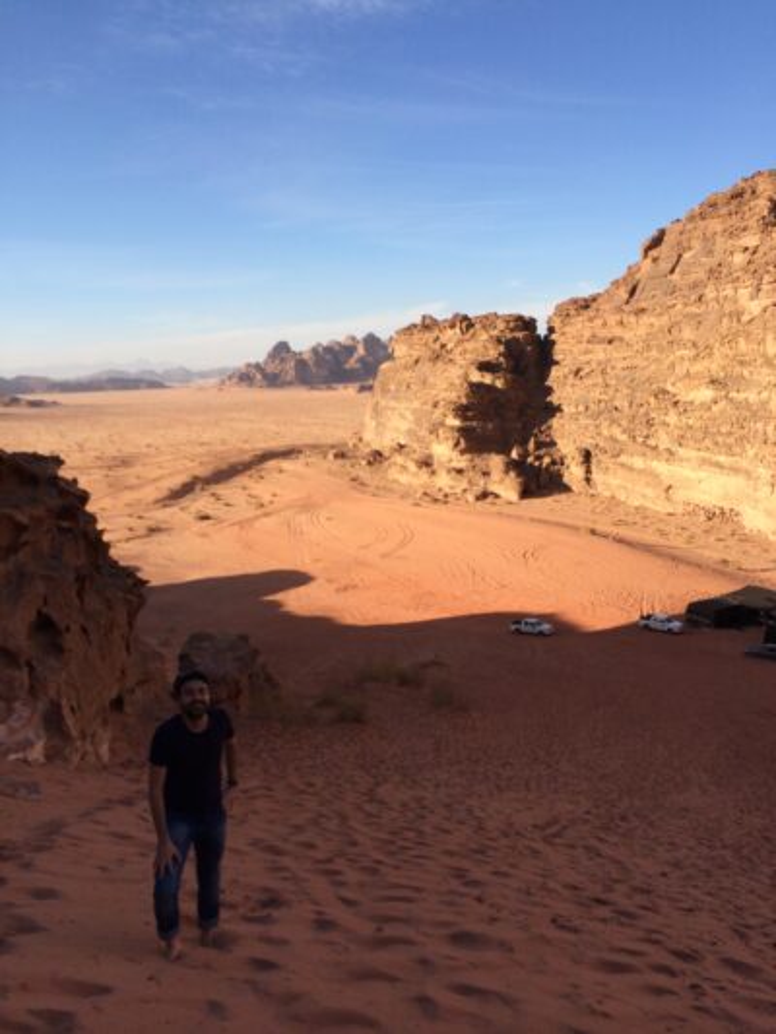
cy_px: 517
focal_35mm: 30
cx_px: 388
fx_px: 896
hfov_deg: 46.8
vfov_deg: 60.0
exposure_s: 1/1520
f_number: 2.2
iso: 32
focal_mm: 4.12
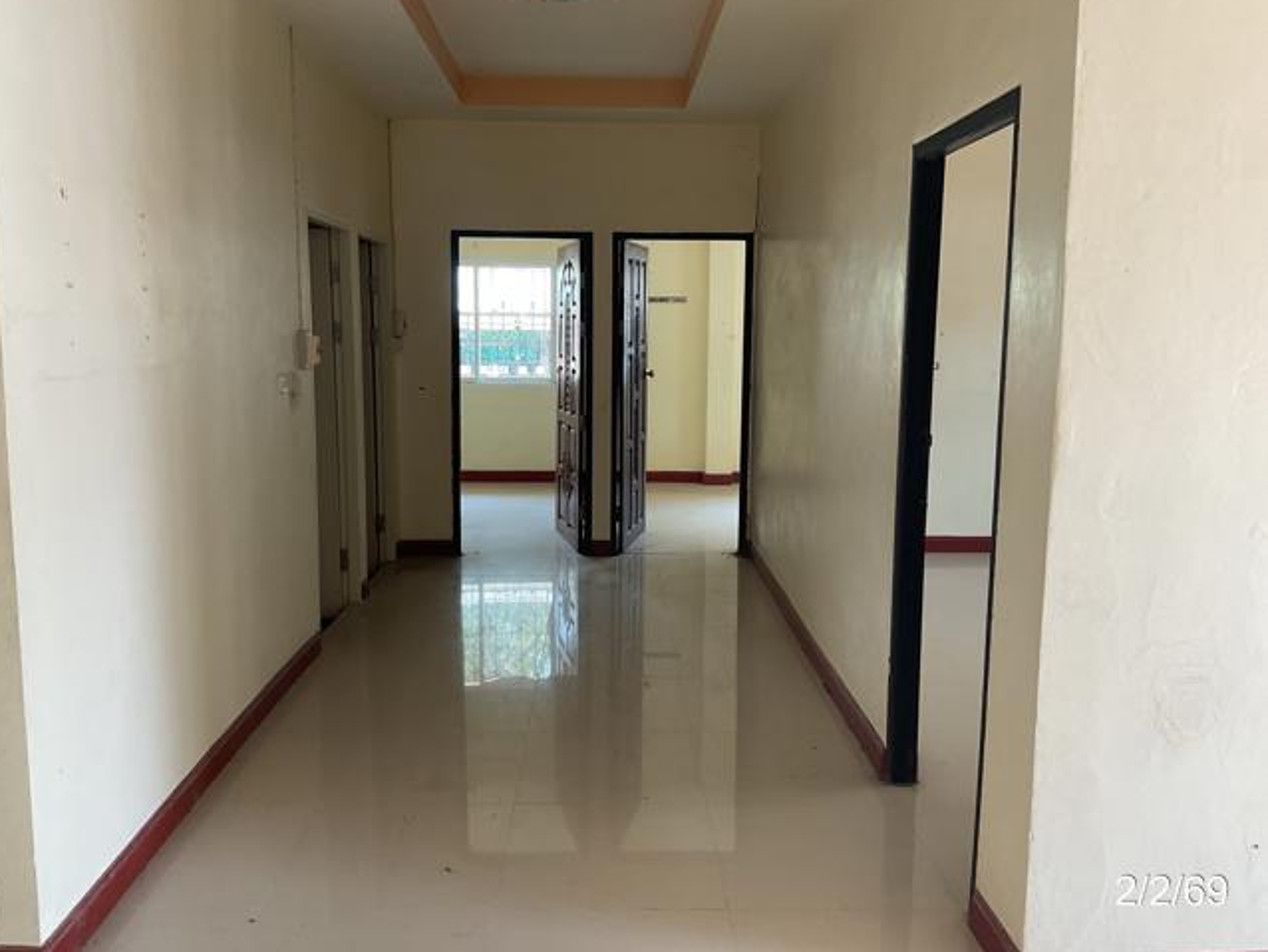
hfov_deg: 59.9
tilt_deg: -8.7
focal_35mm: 30
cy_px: 462
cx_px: 614
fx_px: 1099
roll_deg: -0.2
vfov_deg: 46.8
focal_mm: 3
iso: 50
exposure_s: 1/60
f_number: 1.8
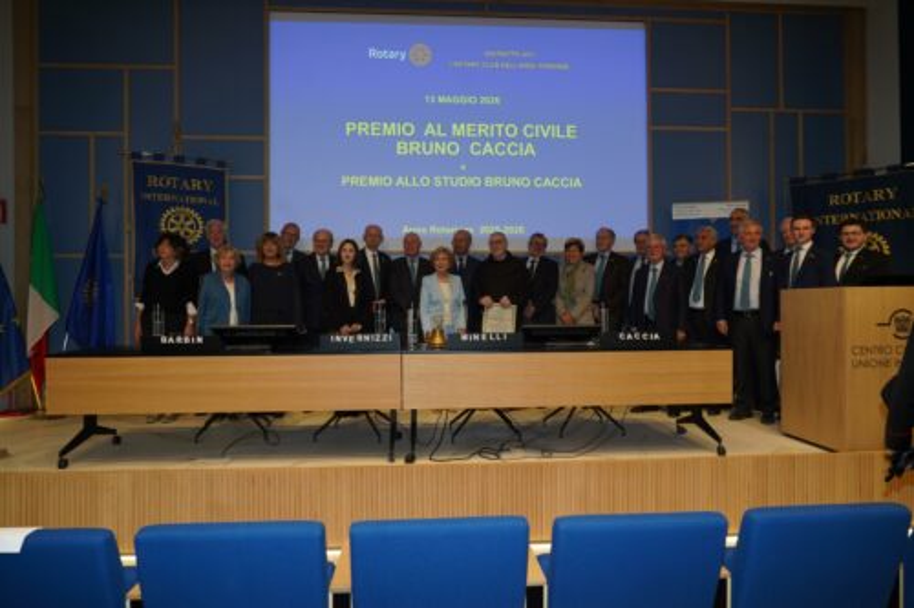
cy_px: 304
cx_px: 457
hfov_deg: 73.8
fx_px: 609
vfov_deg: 53.1
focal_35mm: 24
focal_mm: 24
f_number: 5
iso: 500
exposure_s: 1/100
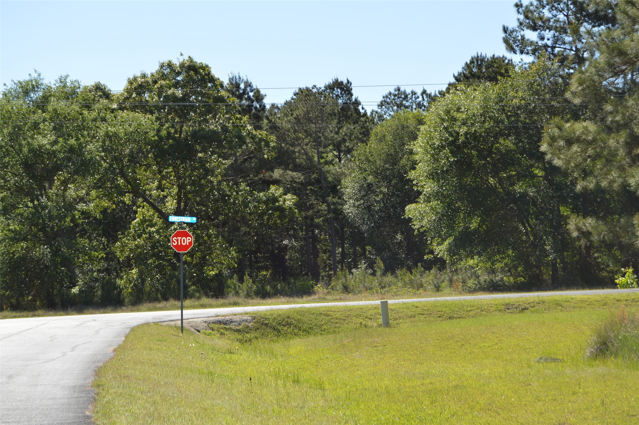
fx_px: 1463
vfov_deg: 16.5
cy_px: 212
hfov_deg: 24.6
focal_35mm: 82
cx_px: 320
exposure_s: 1/200
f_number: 8
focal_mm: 55
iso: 100
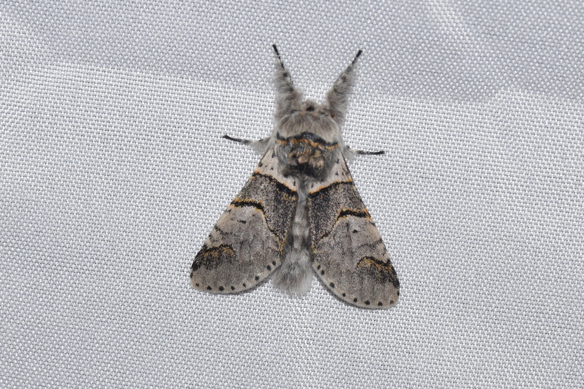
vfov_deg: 7.5
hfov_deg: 11.2
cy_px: 194
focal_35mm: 183
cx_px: 292
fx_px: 2967
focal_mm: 122
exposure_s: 1/160
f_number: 13
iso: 100
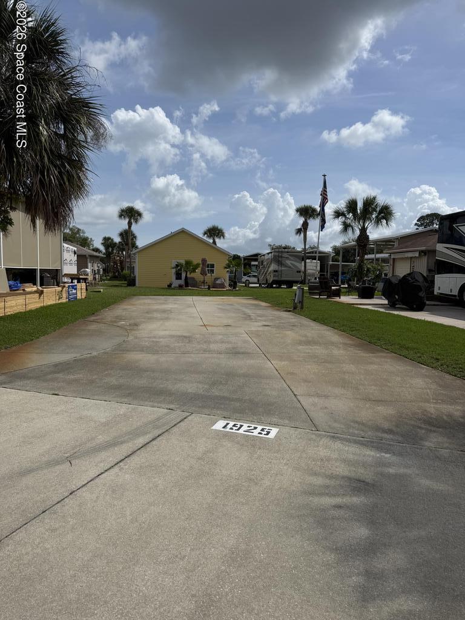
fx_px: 430
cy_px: 310
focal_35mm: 24
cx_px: 232
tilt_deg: -4.8
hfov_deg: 56.8
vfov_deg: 71.6
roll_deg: -1.6
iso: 80
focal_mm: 6.76
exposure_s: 1/10309
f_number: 1.78
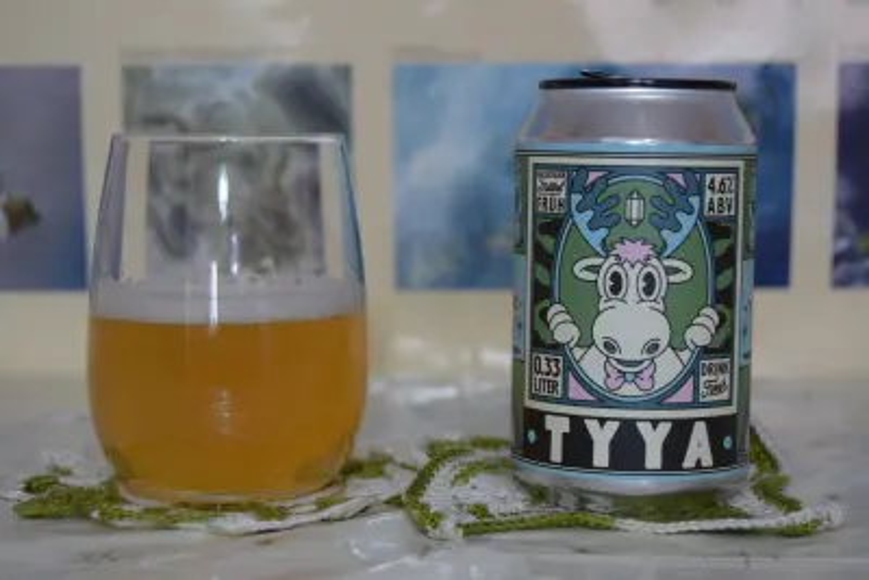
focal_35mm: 82
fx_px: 1992
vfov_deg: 16.6
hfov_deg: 24.6
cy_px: 290
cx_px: 434
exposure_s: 1/60
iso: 800
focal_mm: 55
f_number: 5.6
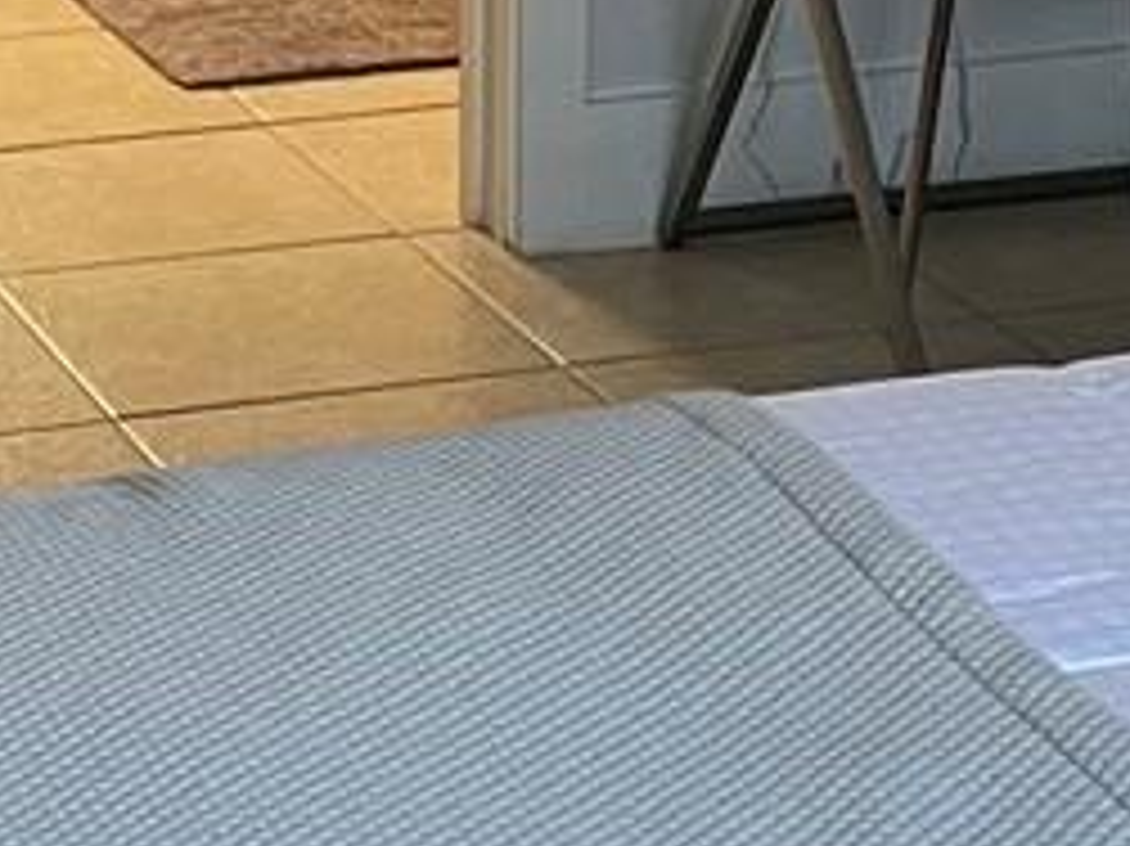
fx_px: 5416
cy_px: -648
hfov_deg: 11.9
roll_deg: +0.3
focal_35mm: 166
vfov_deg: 8.6
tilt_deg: -9.0
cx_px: 563
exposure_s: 1/60
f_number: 1.6
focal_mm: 4.2
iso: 250
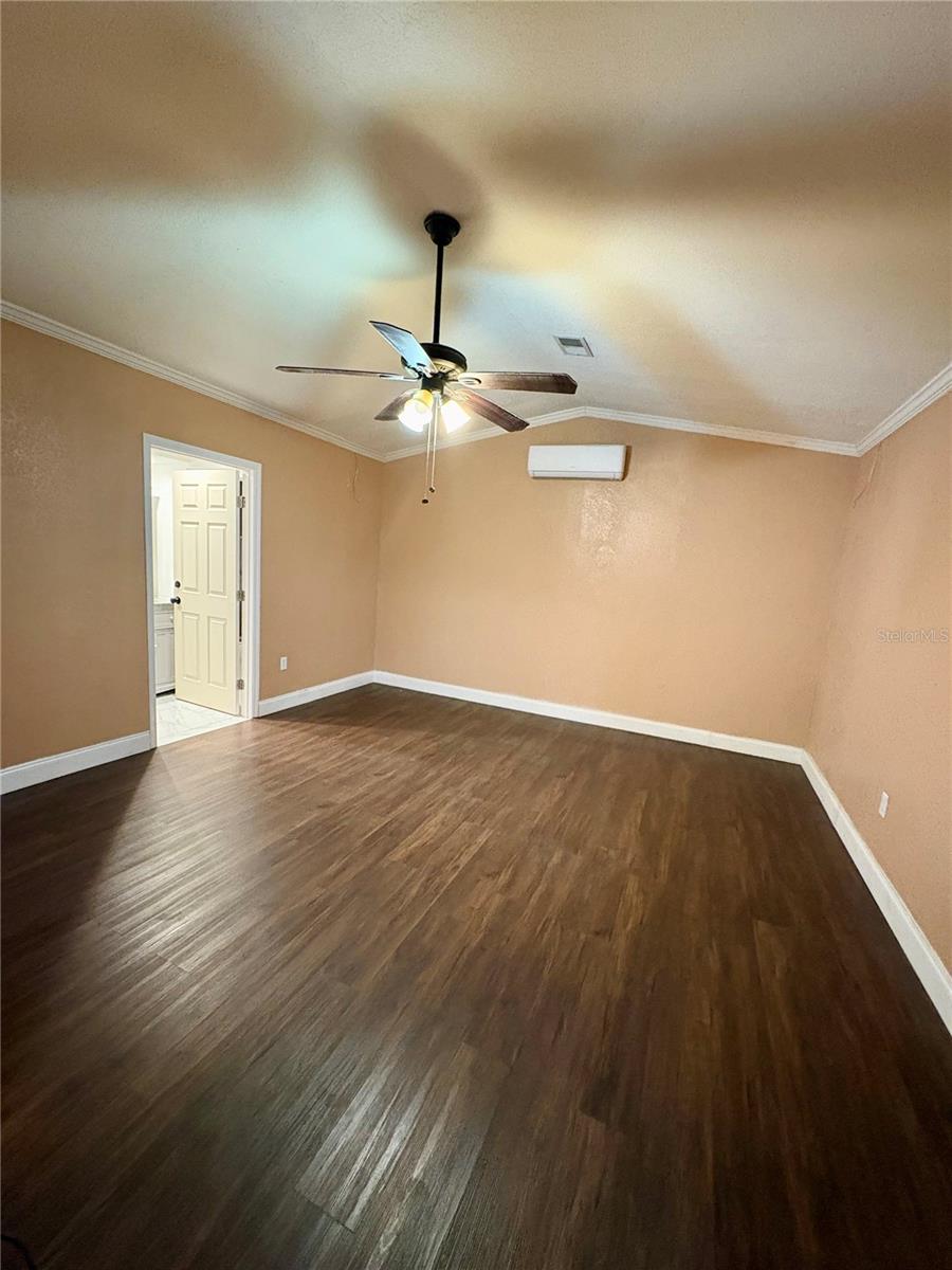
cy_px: 635
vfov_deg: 102.1
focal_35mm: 14
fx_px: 513
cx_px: 476
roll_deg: -4.5
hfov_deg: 85.7
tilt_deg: -8.1
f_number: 2.2
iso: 800
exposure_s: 1/40
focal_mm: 2.22
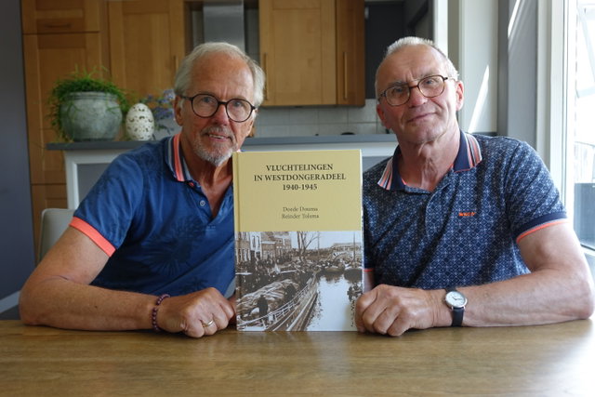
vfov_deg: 40.0
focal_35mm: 33
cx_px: 298
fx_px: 546
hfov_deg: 57.2
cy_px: 198
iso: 160
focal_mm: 12.03
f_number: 2.8
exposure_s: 1/40
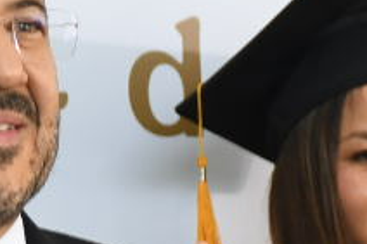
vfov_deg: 1.8
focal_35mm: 758
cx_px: -24
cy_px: 164
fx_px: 7721
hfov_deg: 2.7
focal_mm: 66
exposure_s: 1/125
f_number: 5.6
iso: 640
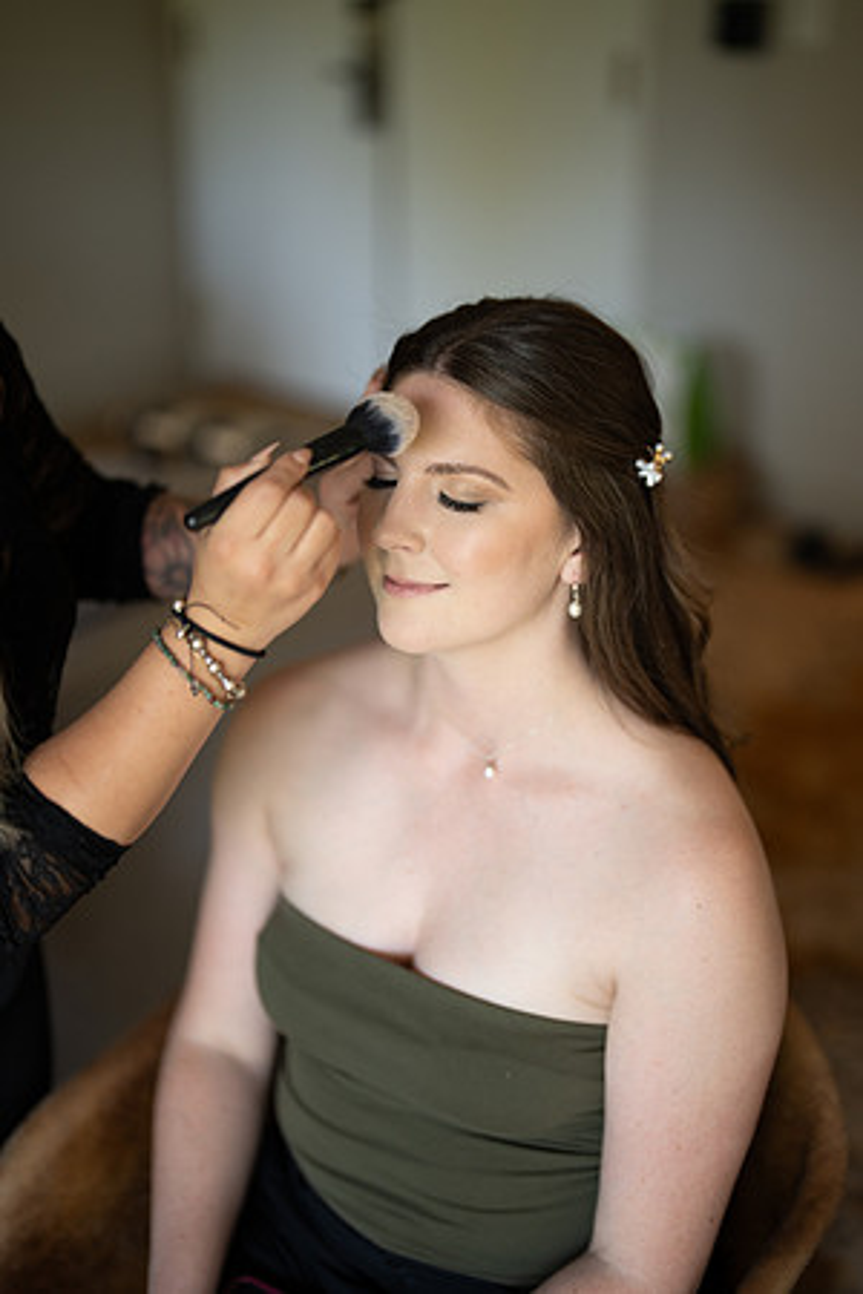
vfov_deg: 39.6
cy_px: 647
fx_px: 1798
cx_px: 432
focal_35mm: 50
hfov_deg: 27.0
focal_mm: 50
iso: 400
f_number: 1.3
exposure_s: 1/320
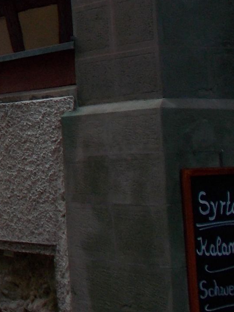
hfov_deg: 10.7
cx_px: -254
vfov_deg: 15.3
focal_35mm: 126
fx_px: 1135
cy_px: -4
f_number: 3.4
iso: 80
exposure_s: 1/100
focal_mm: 5.3
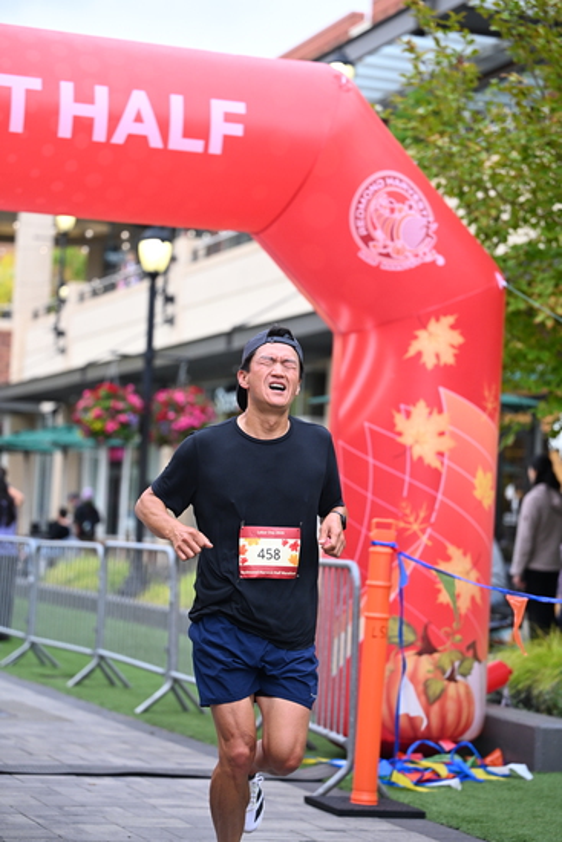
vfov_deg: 22.4
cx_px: 281
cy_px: 421
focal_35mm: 91
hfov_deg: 15.0
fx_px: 2129
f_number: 2.8
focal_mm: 91
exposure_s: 1/1600
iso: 1000
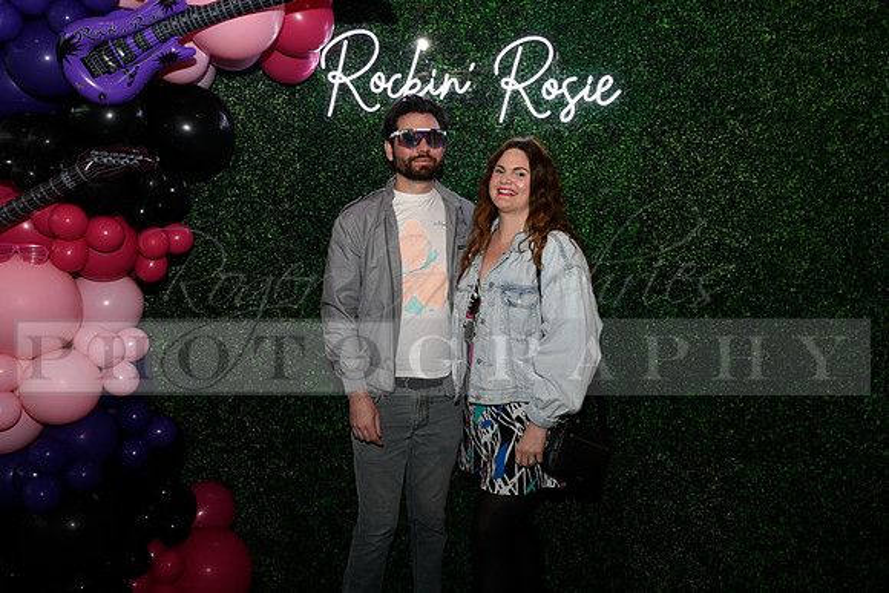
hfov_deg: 60.3
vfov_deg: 42.3
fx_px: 766
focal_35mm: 31
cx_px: 444
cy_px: 296
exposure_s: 1/60
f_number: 6.3
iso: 500
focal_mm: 31
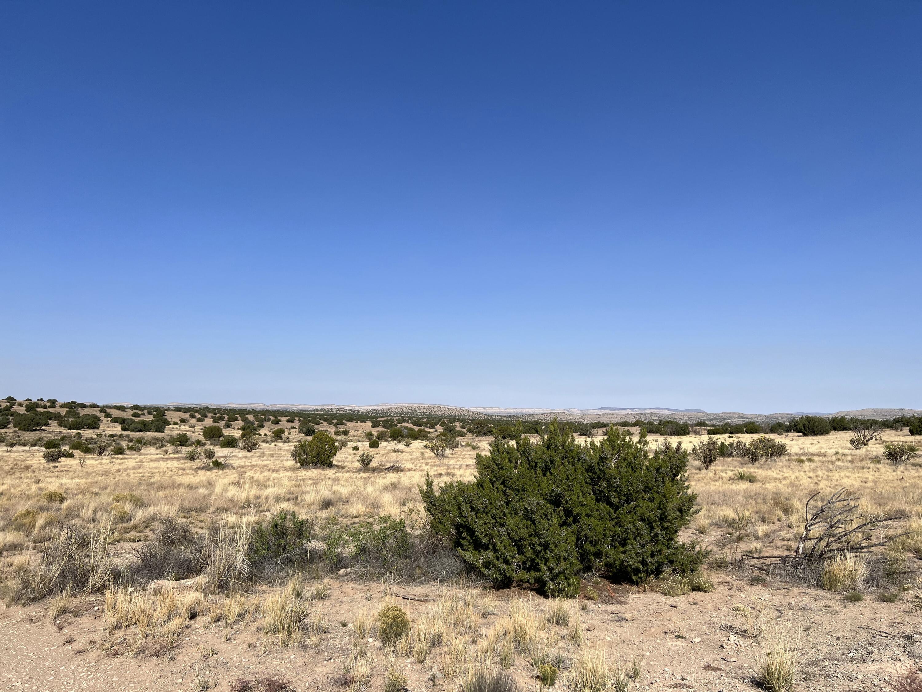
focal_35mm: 26
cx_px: 461
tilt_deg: +4.2
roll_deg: -0.8
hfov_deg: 67.3
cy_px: 346
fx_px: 693
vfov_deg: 53.1
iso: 50
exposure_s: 1/6579
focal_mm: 5.7
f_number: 1.5
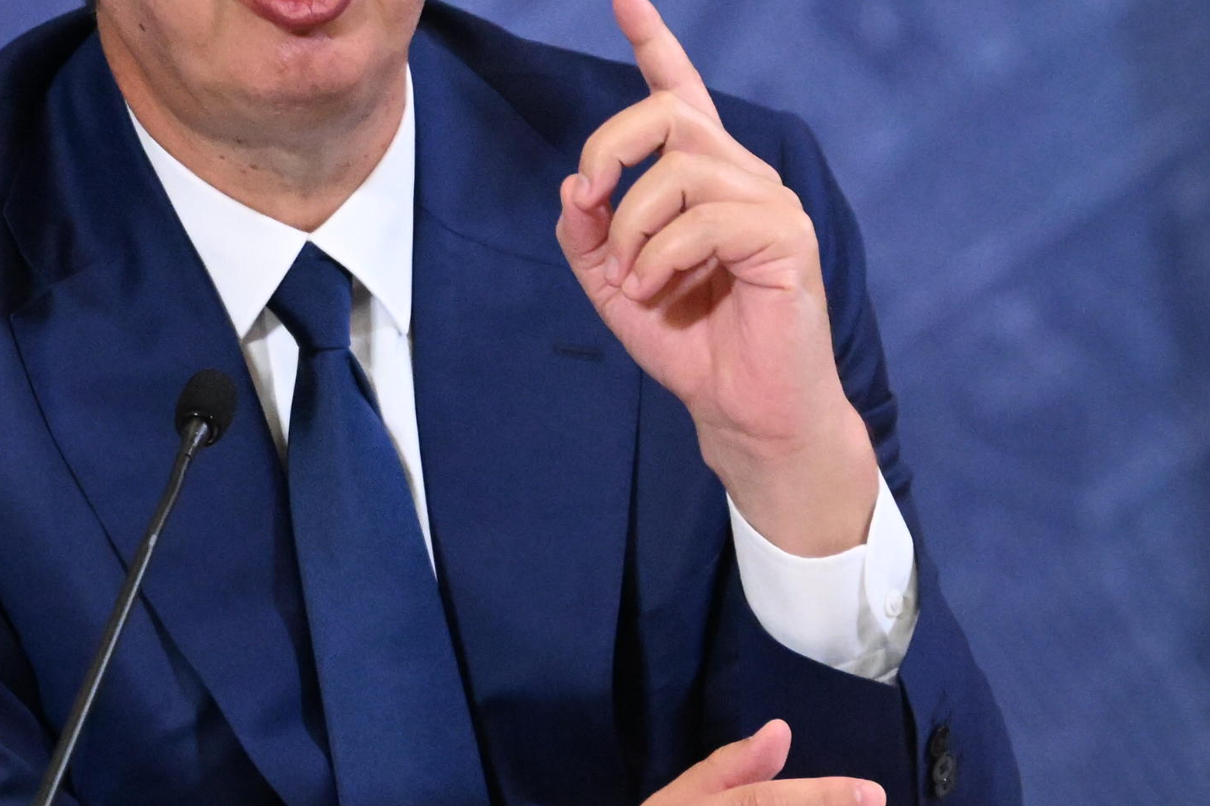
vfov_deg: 2.0
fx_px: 22815
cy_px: 222
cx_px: 102
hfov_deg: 3.0
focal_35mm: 679
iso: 6400
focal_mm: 200
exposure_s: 1/200
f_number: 4
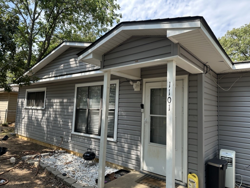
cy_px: 94
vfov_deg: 56.9
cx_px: 125
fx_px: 173
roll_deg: -2.1
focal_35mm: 24
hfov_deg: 71.6
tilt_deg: +6.3
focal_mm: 6.86
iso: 80
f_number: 1.78
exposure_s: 1/1019
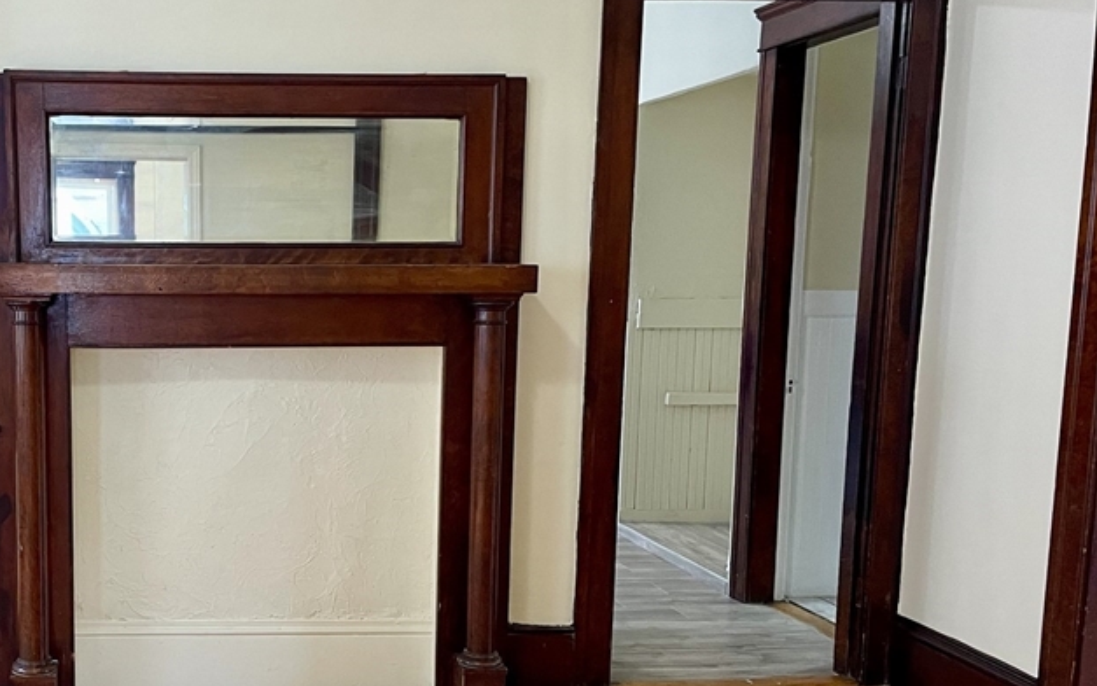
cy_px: 462
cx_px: 219
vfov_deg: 28.4
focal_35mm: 45
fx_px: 1345
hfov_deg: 42.4
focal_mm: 4.2
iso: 125
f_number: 1.6
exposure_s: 1/60
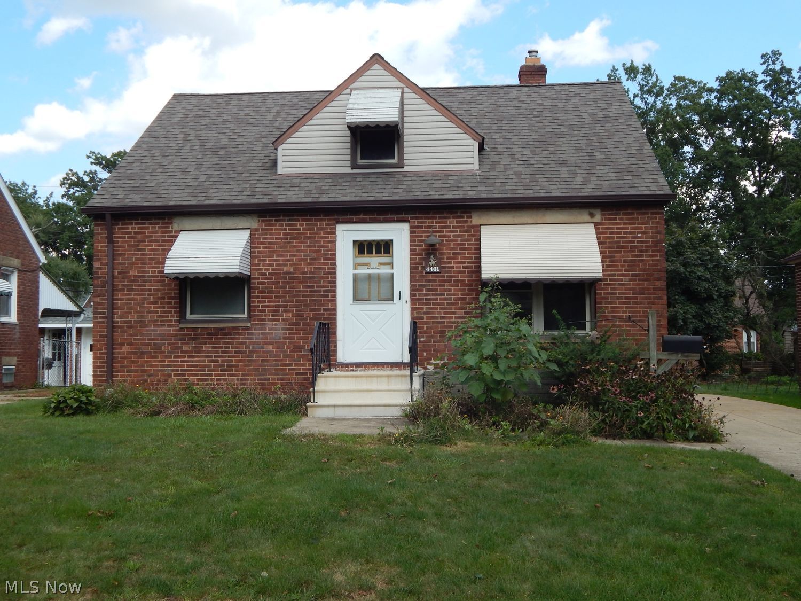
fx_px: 879
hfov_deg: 49.0
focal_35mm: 38
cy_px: 300
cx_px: 400
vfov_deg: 37.7
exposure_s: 1/800
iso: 125
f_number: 3.4
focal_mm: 6.8
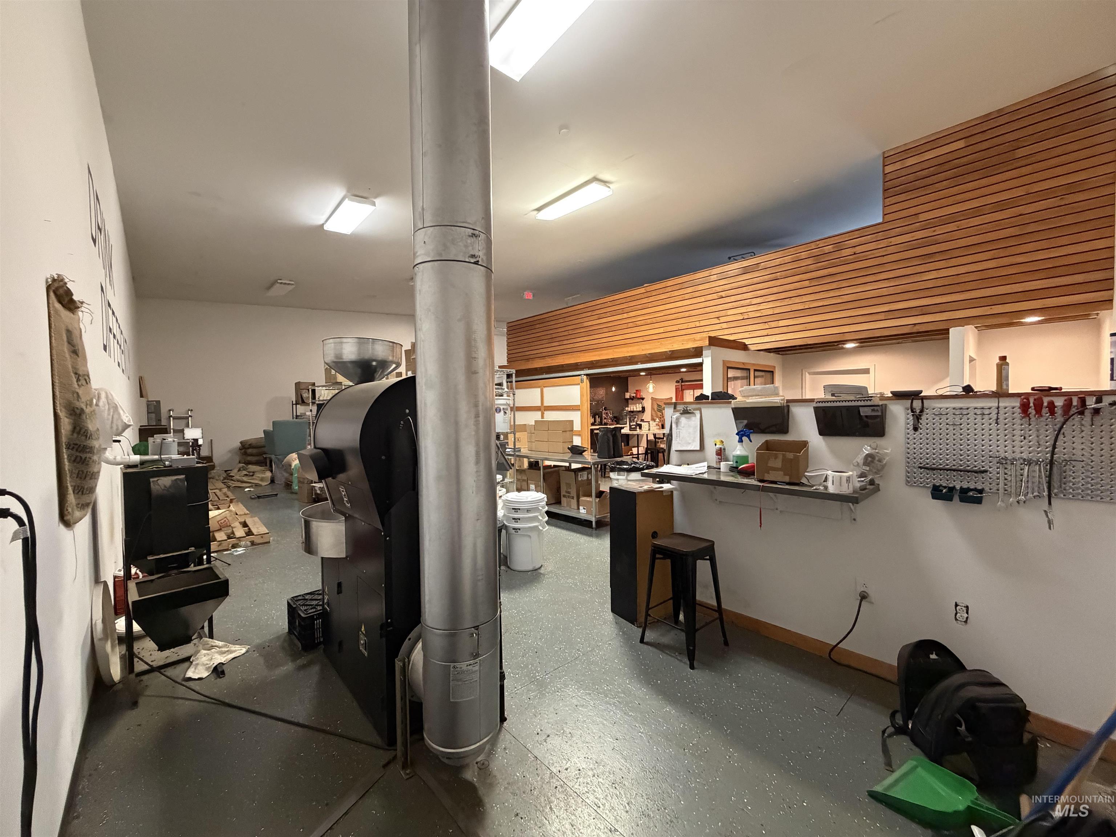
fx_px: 451
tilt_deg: -1.9
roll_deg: +1.0
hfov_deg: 102.1
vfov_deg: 85.7
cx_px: 558
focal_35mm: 14
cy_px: 418
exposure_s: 1/60
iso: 800
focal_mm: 2.22
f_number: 2.2
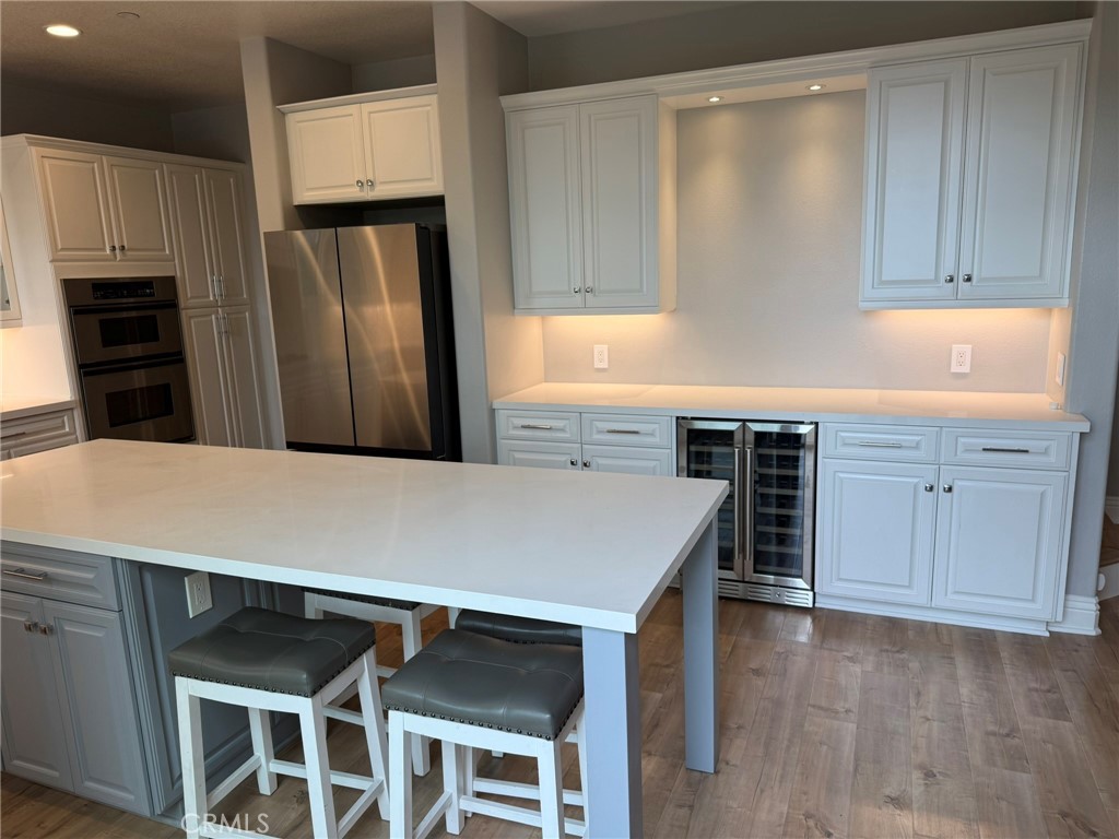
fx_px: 776
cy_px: 420
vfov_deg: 56.8
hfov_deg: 71.6
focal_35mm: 24
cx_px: 560
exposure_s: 1/120
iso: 50
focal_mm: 6.76
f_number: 1.78
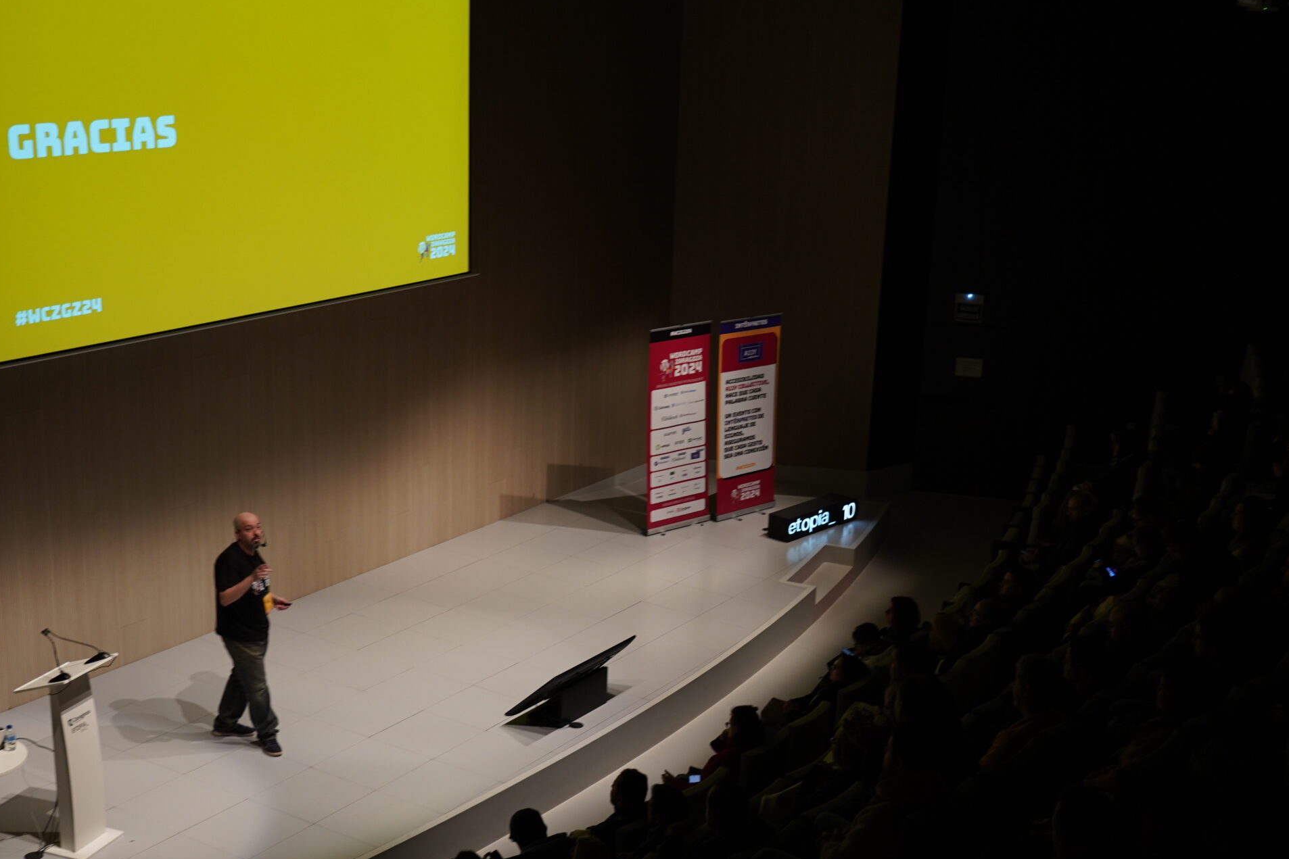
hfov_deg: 41.9
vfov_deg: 28.6
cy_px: 504
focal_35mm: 47
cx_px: 687
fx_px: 1683
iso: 640
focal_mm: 35
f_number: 4
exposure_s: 1/60
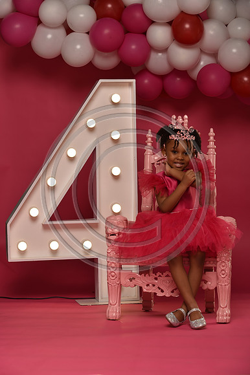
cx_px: 125
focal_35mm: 82
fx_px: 855
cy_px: 188
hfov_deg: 16.6
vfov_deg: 24.8
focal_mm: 82
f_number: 5.6
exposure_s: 1/160
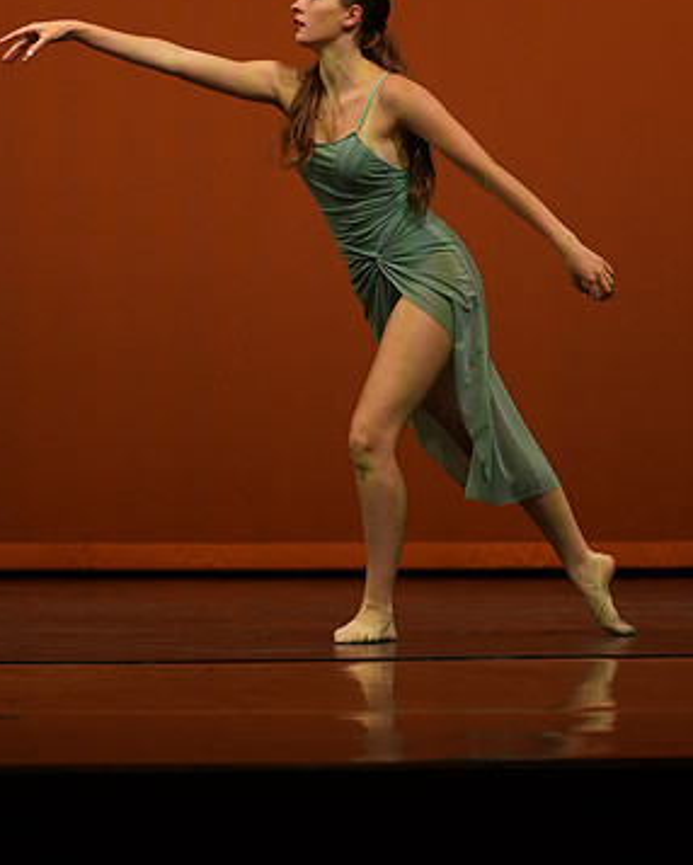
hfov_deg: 9.7
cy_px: 317
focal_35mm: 160
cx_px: 353
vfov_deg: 12.0
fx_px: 4099
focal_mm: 105
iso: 2000
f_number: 4
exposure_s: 1/1000
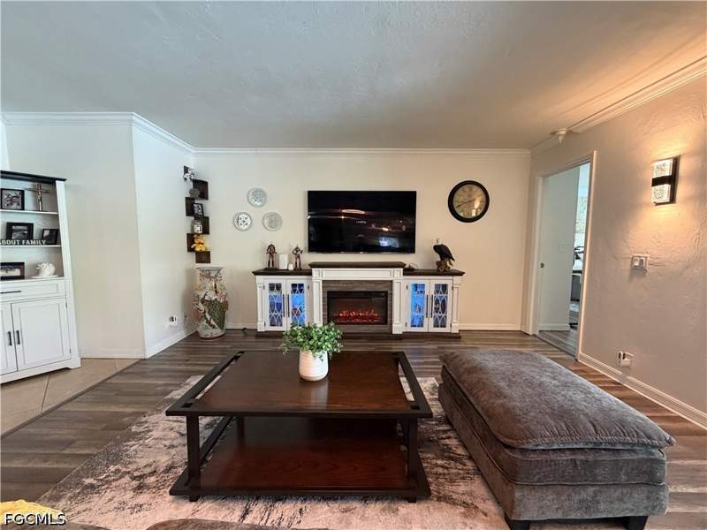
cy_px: 265
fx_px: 286
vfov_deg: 85.7
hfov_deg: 102.1
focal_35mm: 14
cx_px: 354
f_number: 2.2
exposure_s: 1/60
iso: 500
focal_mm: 2.22
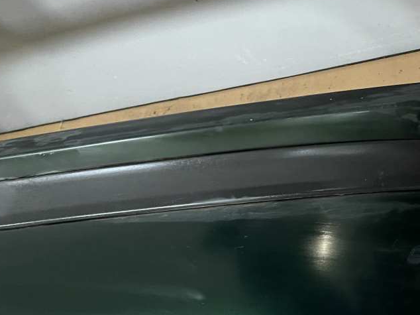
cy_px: 223
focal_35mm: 42
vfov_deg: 33.8
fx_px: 509
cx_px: 330
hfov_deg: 43.0
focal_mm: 5.1
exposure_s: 1/30
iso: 640
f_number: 1.6
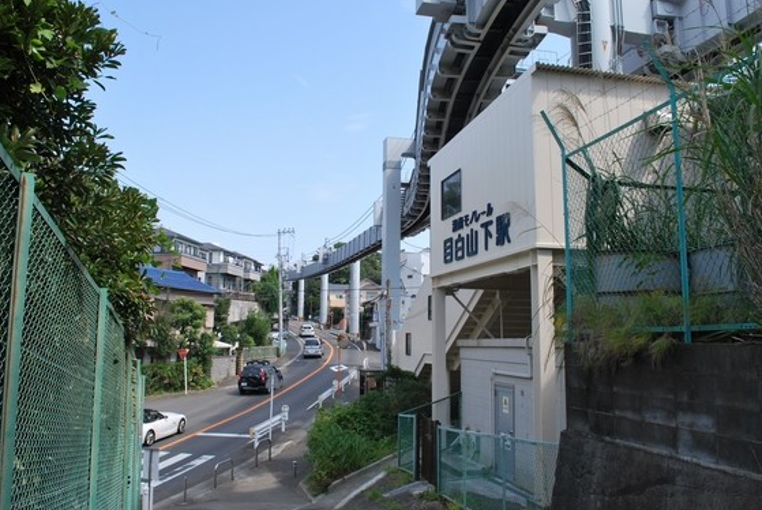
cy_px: 245
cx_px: 361
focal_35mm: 29
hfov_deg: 63.6
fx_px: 614
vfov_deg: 45.1
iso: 100
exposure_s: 1/200
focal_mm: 18
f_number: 7.1
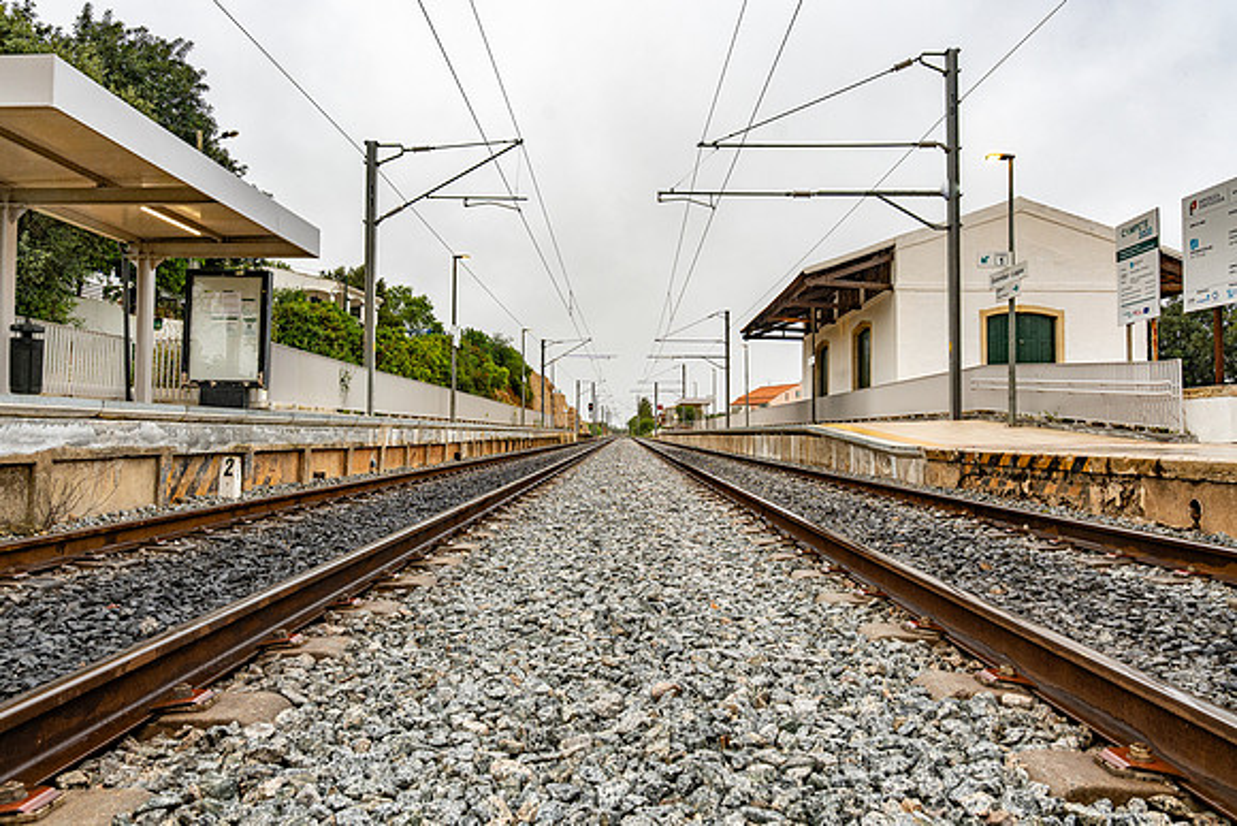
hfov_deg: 72.2
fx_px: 848
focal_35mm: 25
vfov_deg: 51.9
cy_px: 411
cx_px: 619
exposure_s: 1/320
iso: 800
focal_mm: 24
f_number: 7.1
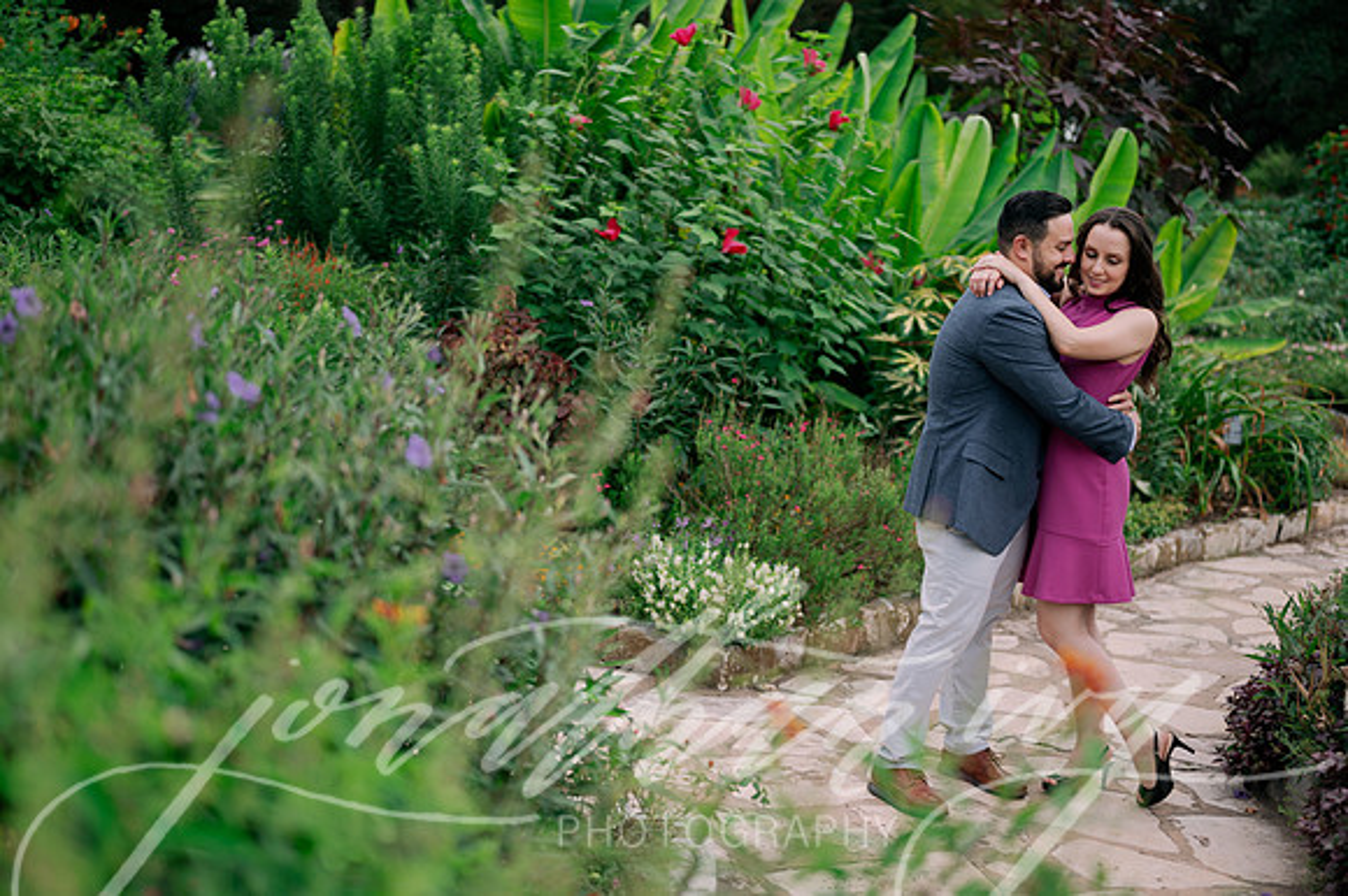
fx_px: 1871
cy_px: 448
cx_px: 674
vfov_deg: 27.0
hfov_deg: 39.6
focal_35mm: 50
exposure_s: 1/800
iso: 160
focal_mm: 50
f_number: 2
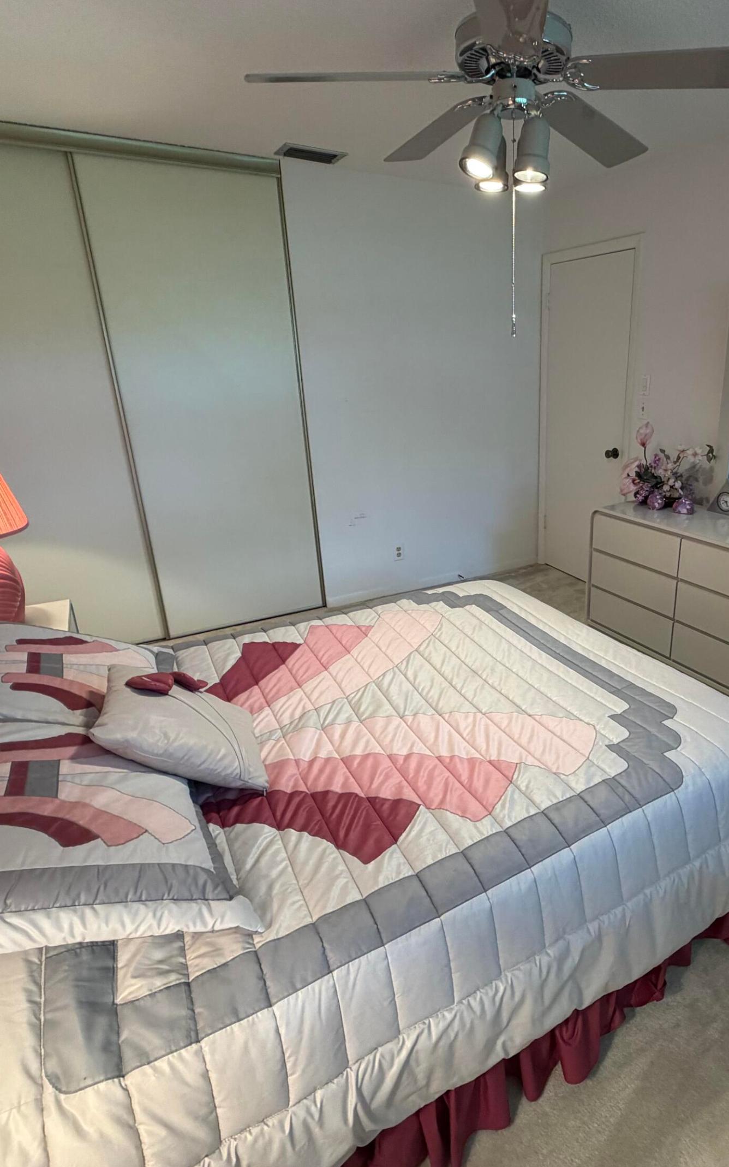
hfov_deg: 58.1
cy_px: 580
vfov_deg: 85.1
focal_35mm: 20
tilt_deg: -19.8
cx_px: 498
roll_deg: +1.4
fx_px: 636
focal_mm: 2.22
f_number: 2.2
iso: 200
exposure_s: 1/60
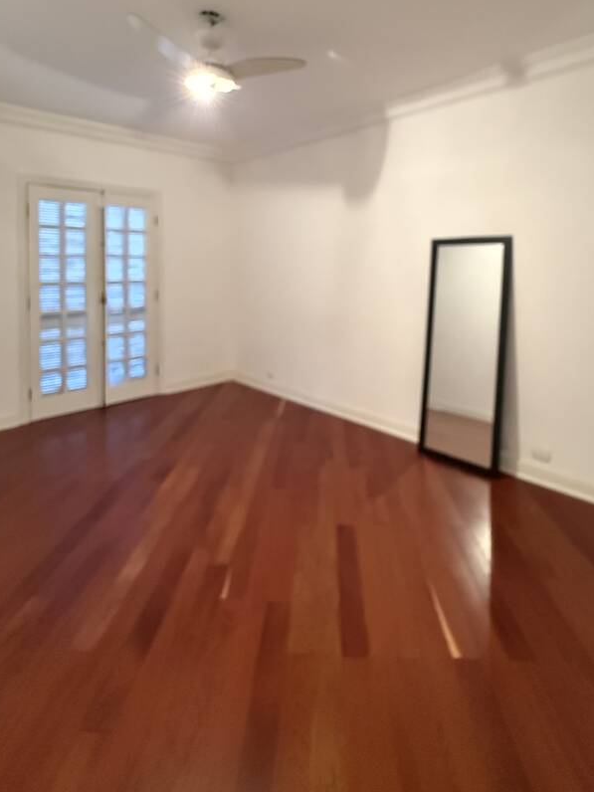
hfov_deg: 68.6
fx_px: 435
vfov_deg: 82.4
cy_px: 279
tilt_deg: -1.3
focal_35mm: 19
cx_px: 314
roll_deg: -1.5
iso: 1600
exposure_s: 1/60
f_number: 2.2
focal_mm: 2.22
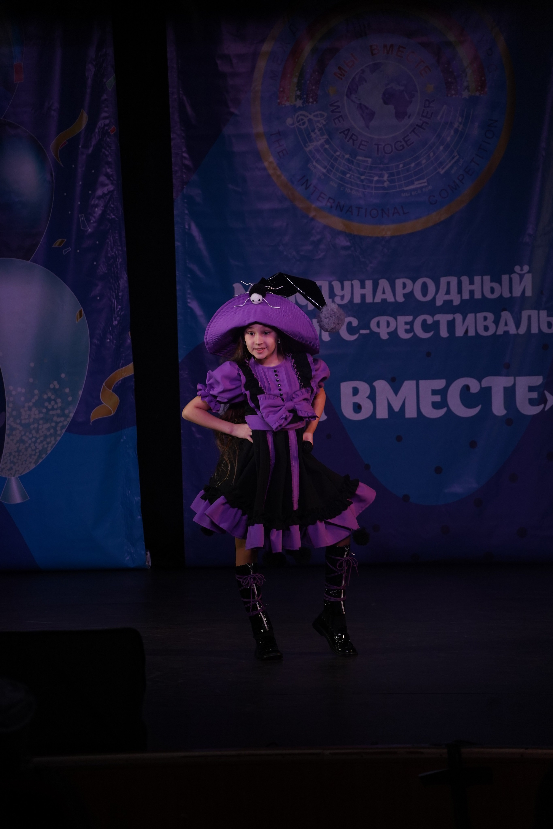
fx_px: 3479
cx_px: 276
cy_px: 414
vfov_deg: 13.6
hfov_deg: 9.1
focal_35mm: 151
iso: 1600
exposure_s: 1/400
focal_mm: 151
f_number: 5
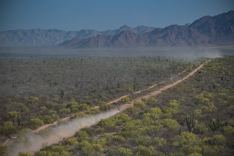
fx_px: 1300
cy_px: 78
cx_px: 117
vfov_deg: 6.9
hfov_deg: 10.3
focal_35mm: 200
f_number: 6.3
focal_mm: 200
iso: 80
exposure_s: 1/250
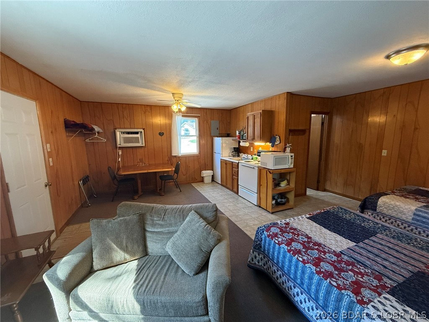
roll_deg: +0.4
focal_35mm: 14
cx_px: 214
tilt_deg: -6.8
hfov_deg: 102.1
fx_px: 174
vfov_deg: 85.7
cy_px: 161
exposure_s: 1/120
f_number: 2.2
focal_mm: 2.22
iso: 640
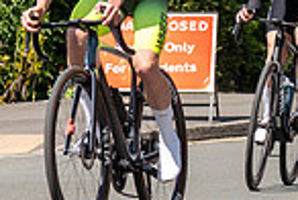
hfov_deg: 4.7
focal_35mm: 438
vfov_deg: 3.2
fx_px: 3633
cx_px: 126
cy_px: 7
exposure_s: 1/1000
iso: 250
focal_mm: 70
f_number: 5.6
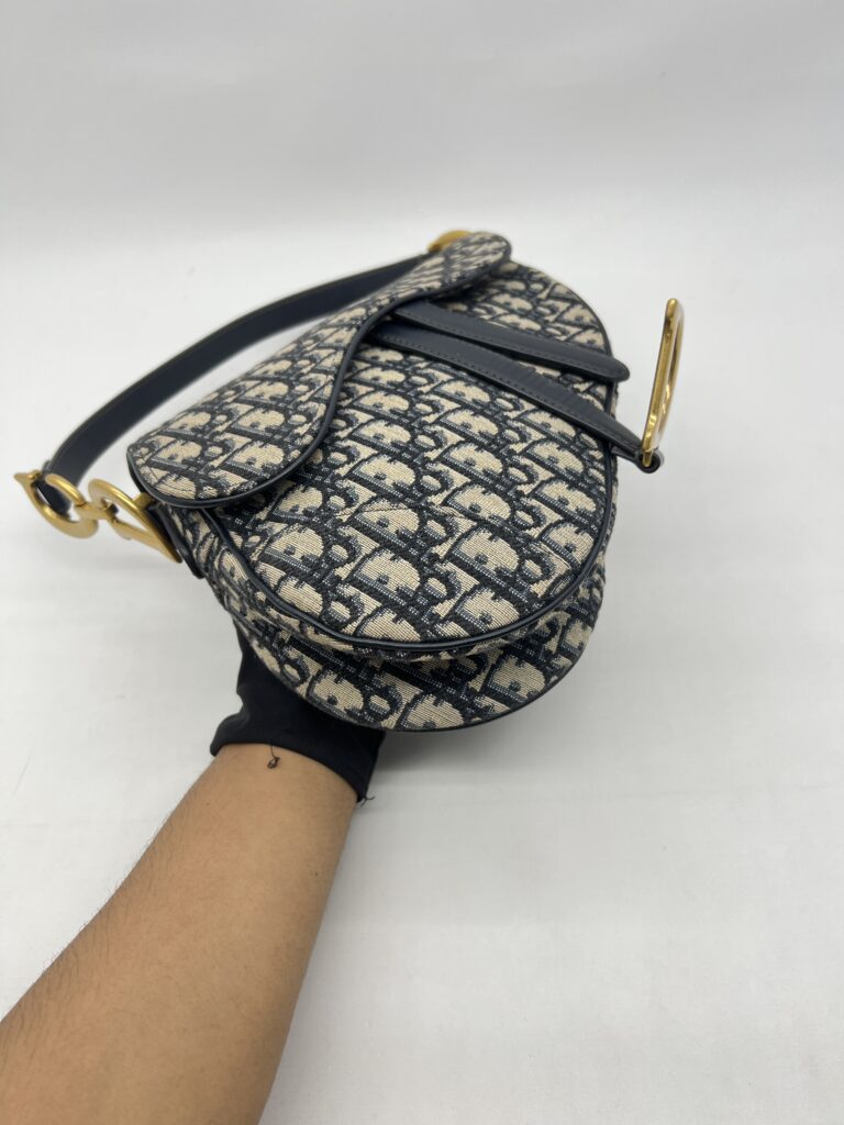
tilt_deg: -47.0
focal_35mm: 26
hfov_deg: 53.1
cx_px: 422
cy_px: 562
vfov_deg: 67.3
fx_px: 845
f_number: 1.5
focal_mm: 5.7
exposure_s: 1/100
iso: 32
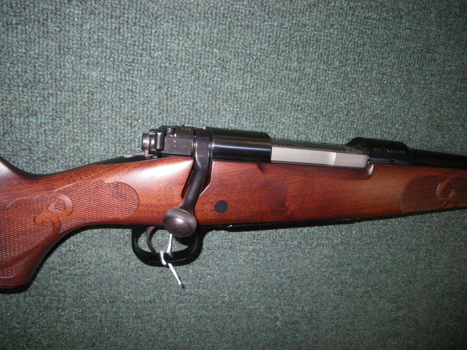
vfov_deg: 49.7
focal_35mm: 28
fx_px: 378
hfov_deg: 63.4
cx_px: 234
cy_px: 175
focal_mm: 5
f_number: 4.2
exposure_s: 1/50
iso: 400
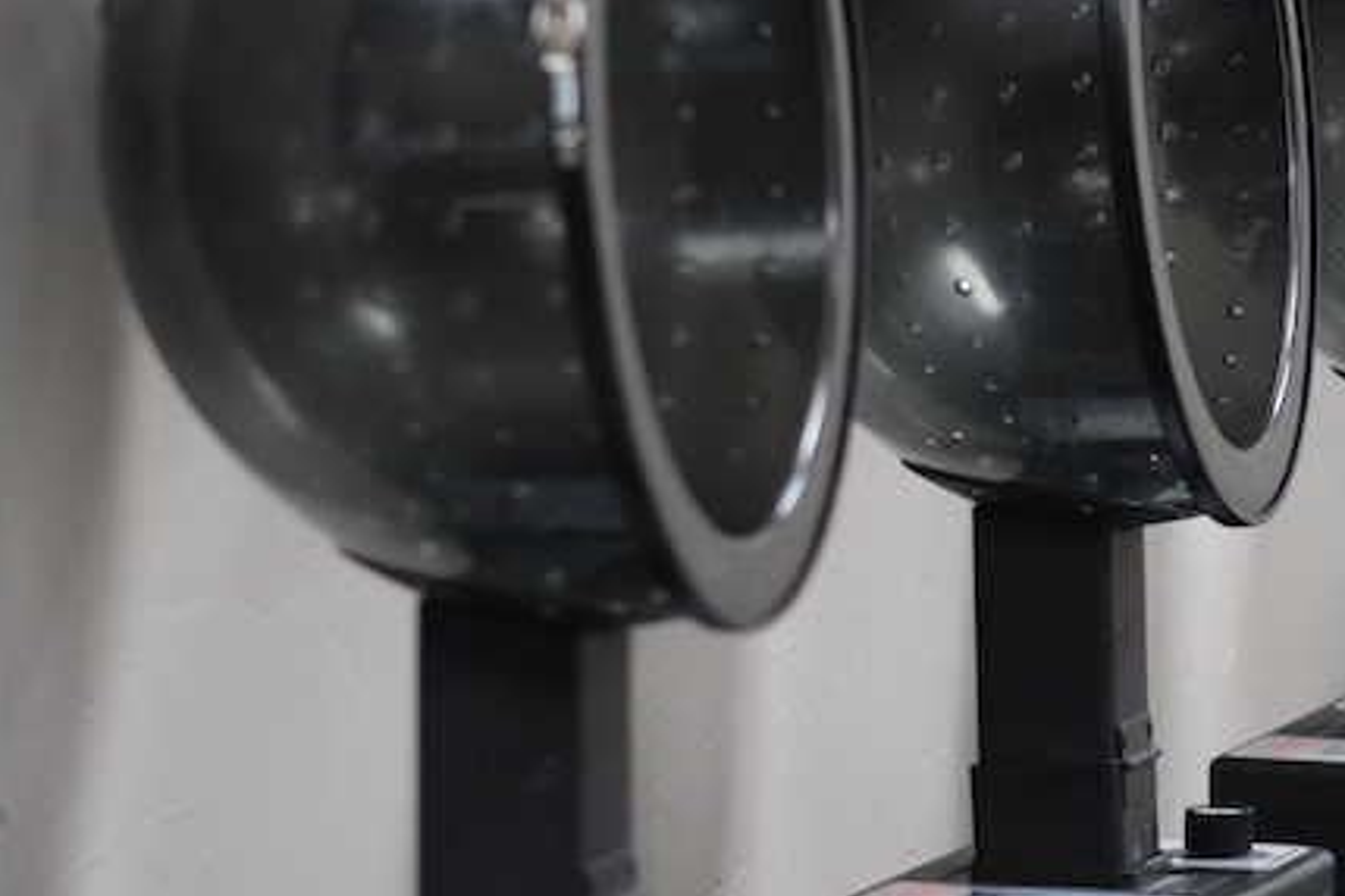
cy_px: 649
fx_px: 8779
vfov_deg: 5.8
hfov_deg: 8.7
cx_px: 1499
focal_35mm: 235
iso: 1600
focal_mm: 56
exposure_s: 1/100
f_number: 2.2
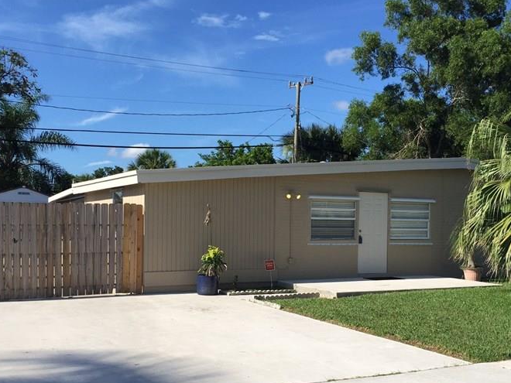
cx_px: 276
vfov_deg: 32.1
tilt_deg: -2.5
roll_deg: -2.3
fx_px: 664
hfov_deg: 42.0
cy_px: 233
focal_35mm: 45
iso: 32
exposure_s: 1/1980
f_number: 2.2
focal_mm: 4.15
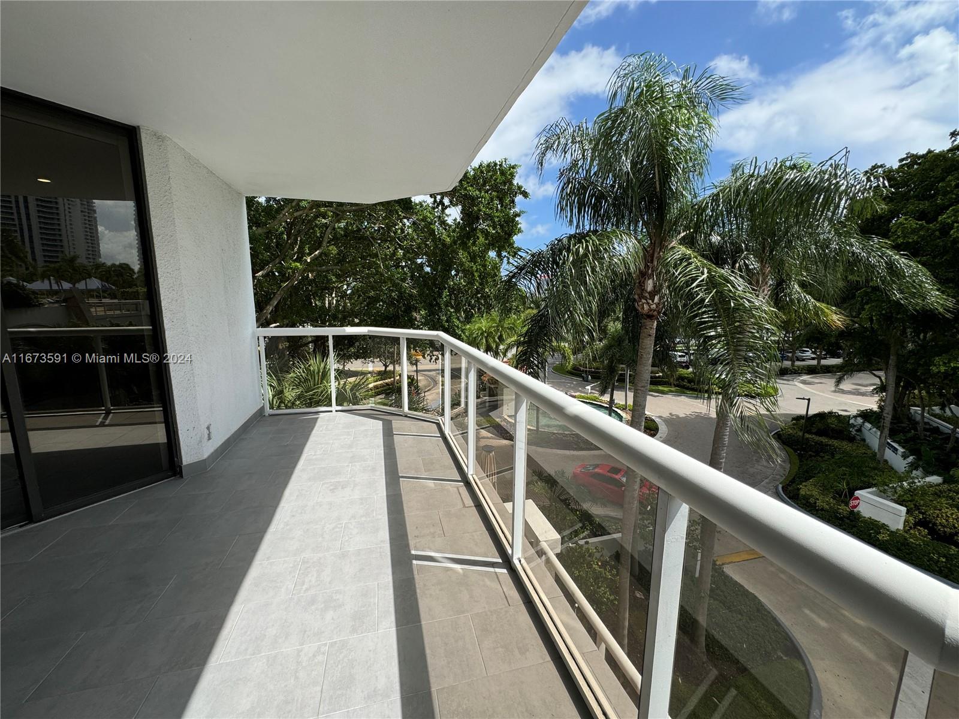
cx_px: 480
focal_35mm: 14
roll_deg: -0.5
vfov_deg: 85.7
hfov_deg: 102.1
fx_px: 388
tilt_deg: -9.3
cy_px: 360
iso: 40
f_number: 2.2
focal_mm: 2.22
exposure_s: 1/1370
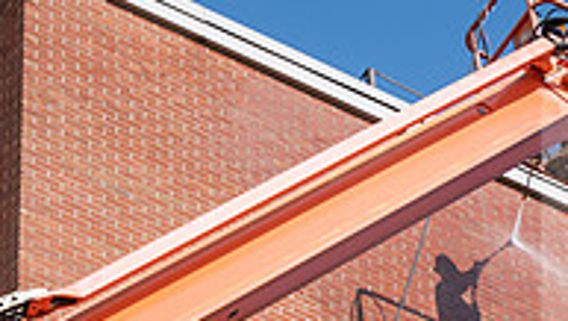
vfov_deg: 4.1
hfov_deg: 7.2
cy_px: 449
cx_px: 453
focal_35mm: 299
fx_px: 4508
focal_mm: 95
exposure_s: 1/500
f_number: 8
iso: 200
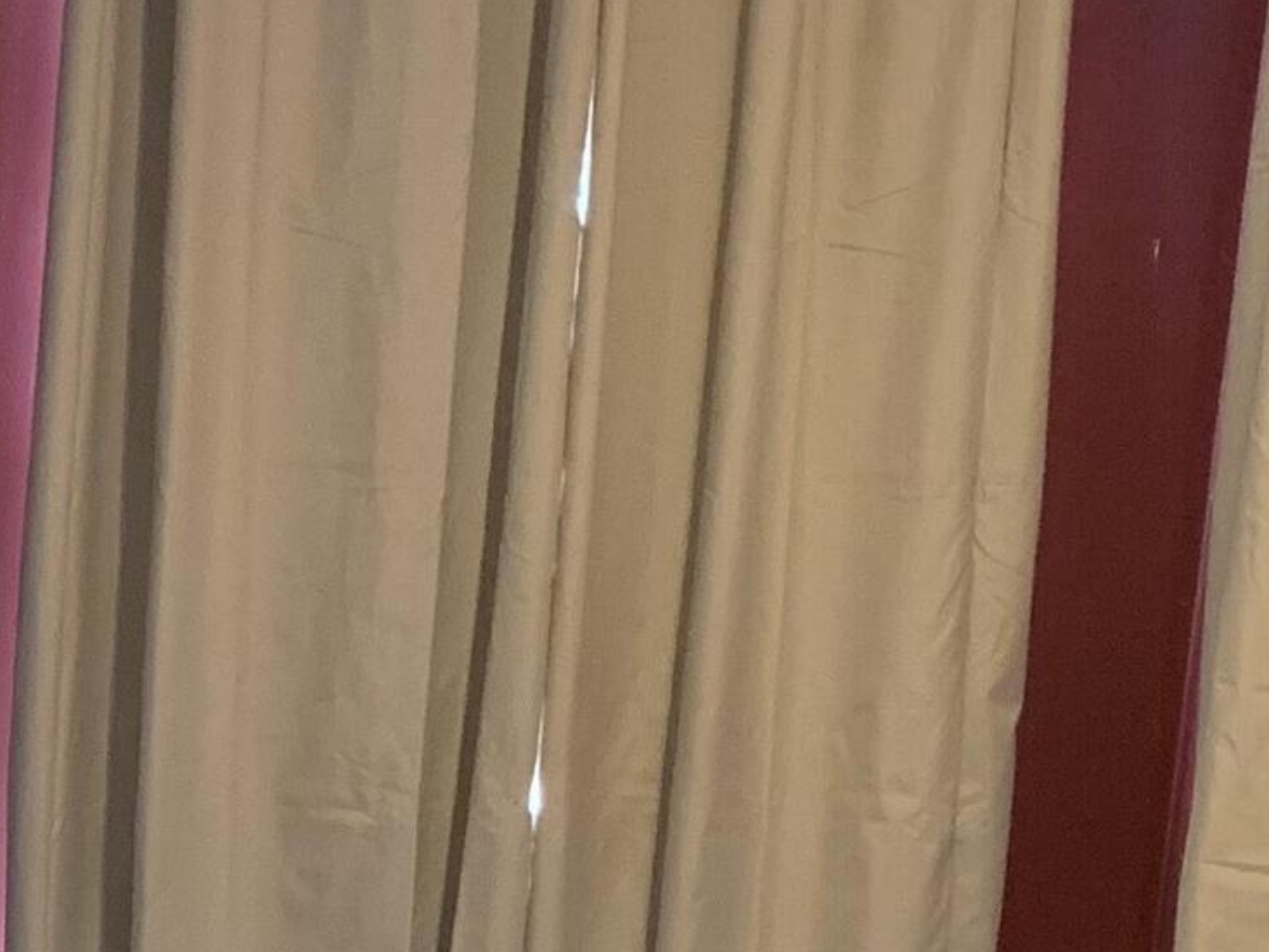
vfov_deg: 13.0
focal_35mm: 109
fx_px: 3997
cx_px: -338
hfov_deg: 17.1
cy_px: 1319
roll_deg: -1.1
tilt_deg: -15.5
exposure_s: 1/30
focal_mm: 4.25
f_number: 1.8
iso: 640
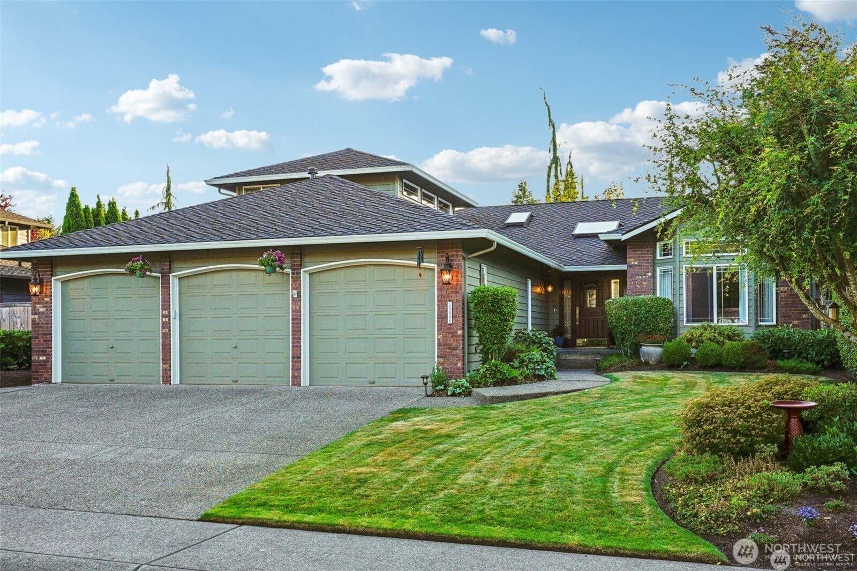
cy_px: 286
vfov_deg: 38.9
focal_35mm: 34
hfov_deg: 55.8
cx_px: 428
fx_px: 809
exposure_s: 1/125
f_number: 8
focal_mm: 23
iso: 400
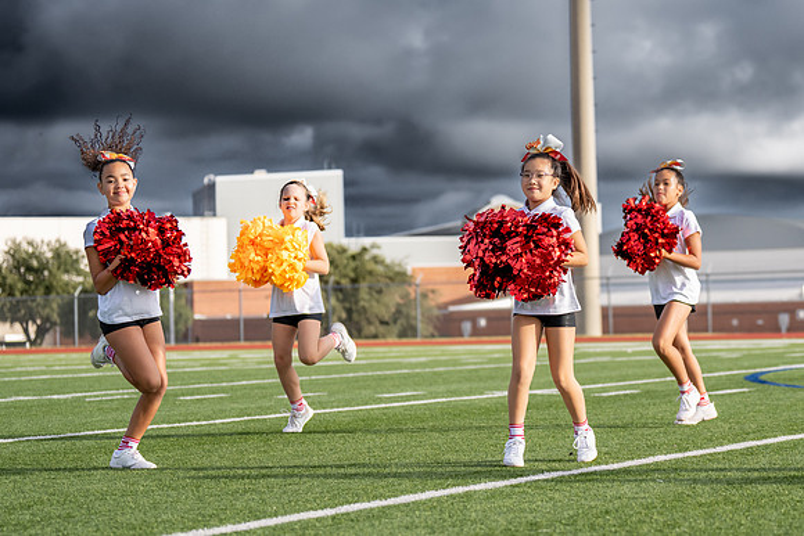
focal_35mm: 109
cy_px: 295
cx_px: 559
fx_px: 2443
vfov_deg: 12.5
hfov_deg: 18.6
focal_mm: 70
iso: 250
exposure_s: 1/3200
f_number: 2.8
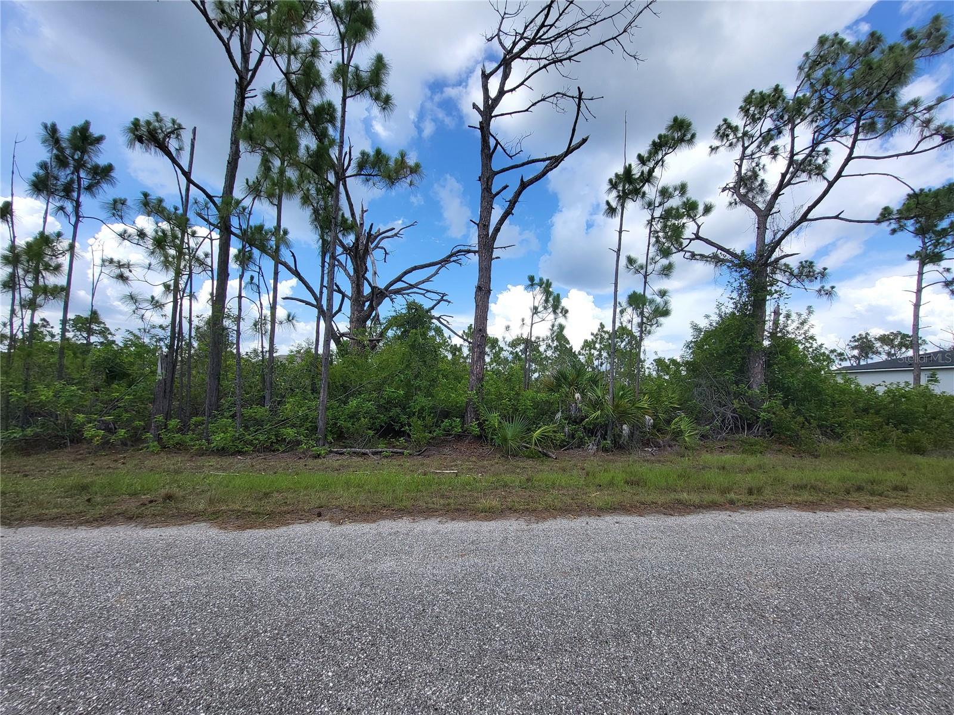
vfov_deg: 89.9
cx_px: 477
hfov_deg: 106.2
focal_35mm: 13
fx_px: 358
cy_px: 358
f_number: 2.2
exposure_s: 1/820
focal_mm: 1.74
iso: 32
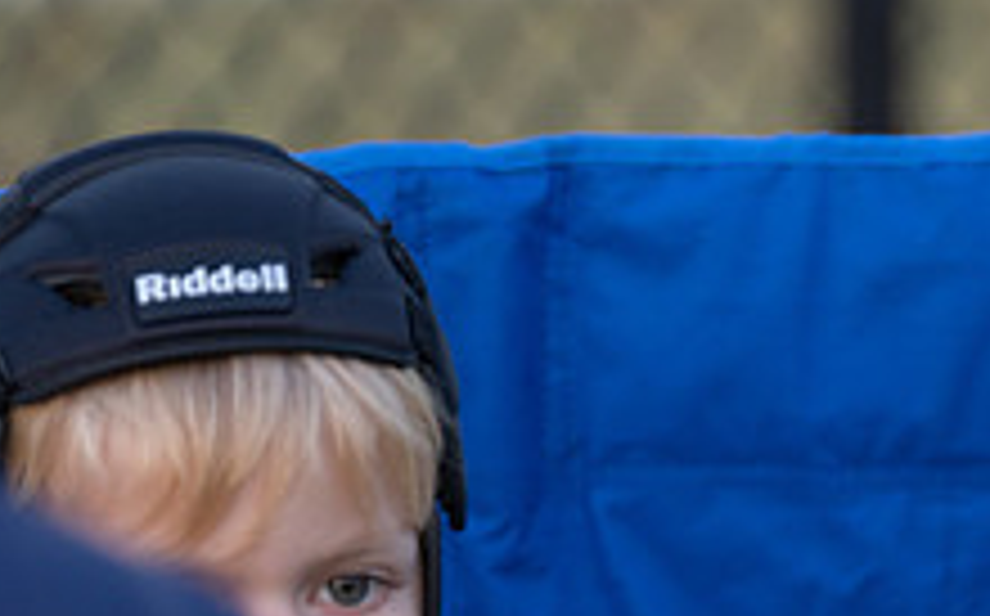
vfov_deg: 3.0
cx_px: 1233
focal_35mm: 441
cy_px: 753
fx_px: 11886
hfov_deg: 4.8
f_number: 2.8
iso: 400
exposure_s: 1/320
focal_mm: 164
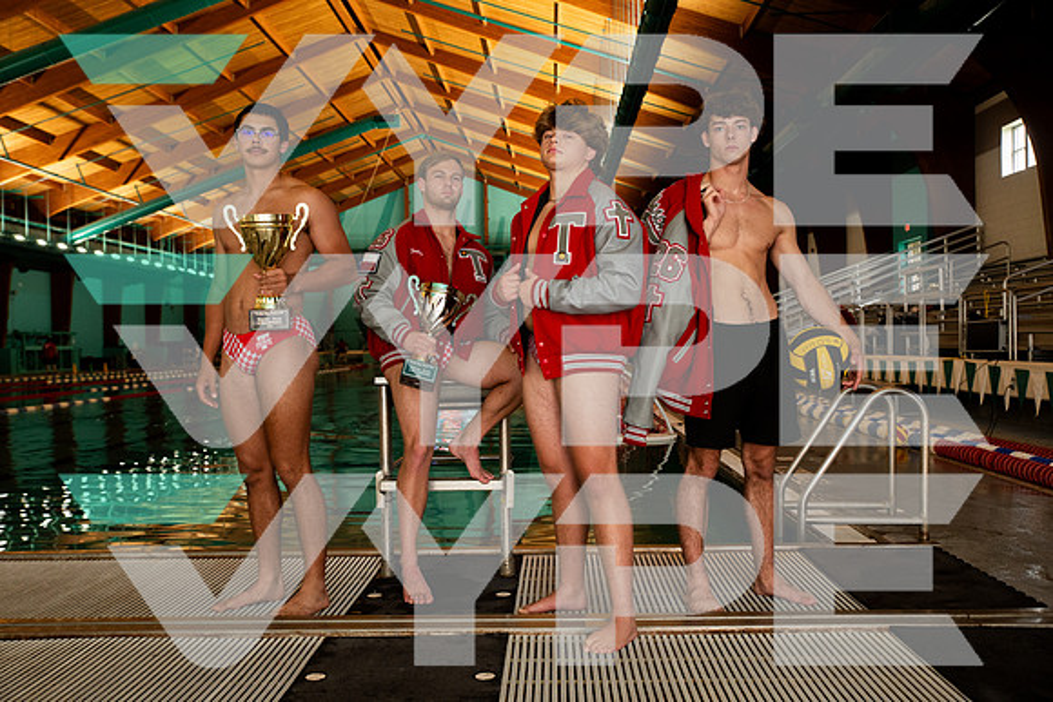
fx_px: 1024
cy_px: 351
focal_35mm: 35
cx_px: 526
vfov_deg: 37.9
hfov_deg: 54.4
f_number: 5
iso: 800
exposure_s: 1/200
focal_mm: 35
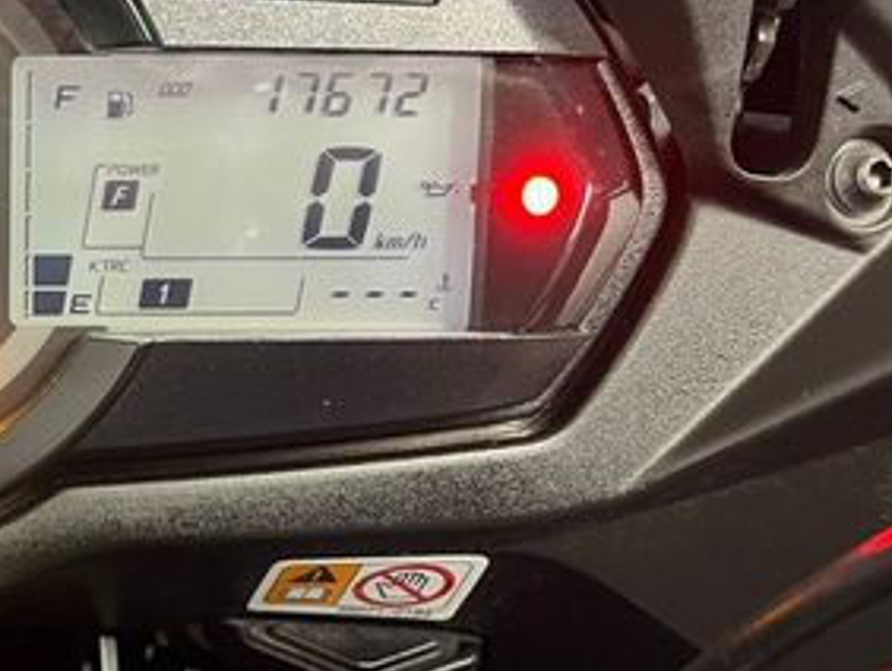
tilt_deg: -47.6
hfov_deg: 29.2
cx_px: -111
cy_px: 370
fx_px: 1522
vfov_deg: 24.8
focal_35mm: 59
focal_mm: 5.1
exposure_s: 1/33
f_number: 1.6
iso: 400
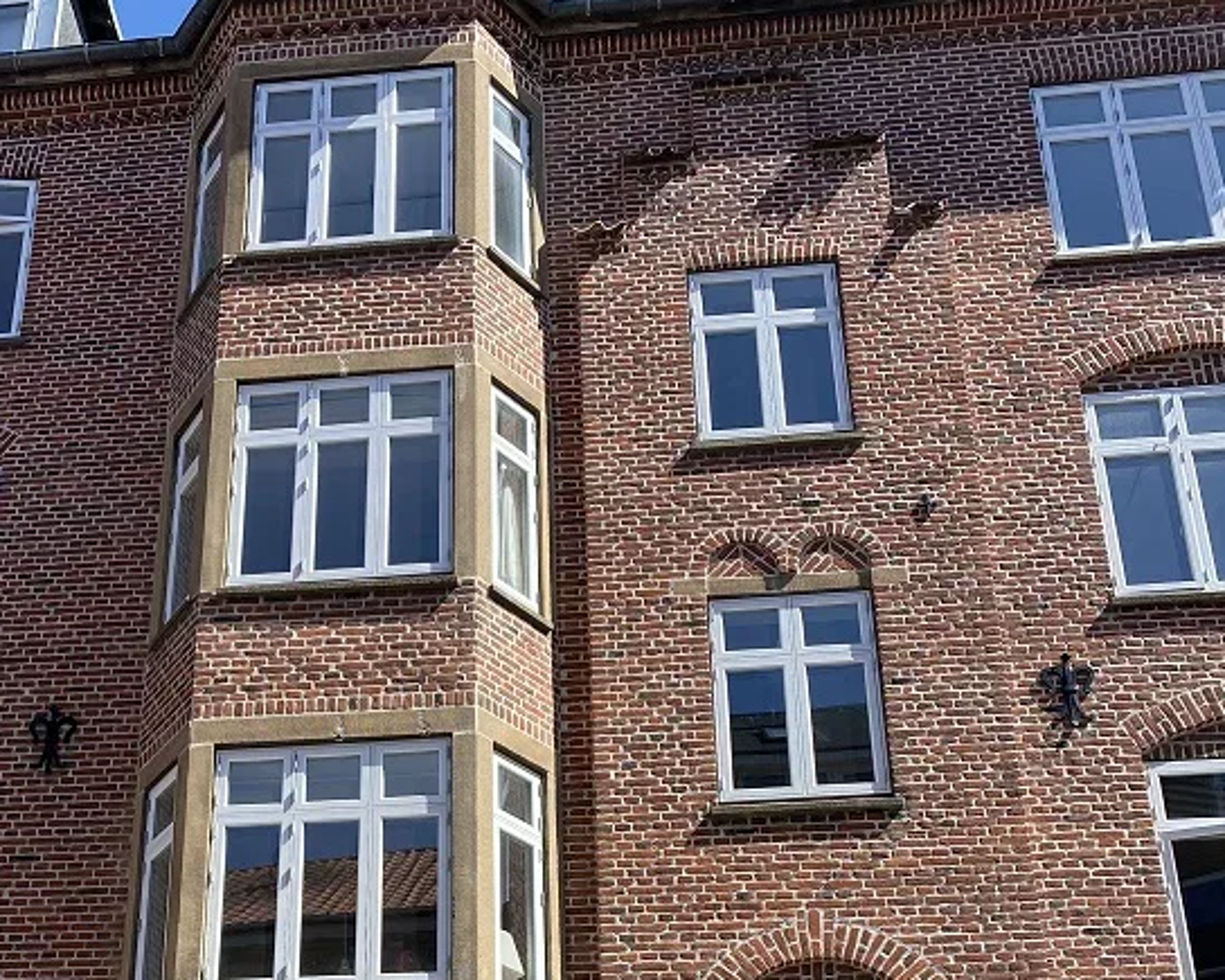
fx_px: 1704
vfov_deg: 29.3
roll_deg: -1.3
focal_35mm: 47
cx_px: 417
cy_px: 1043
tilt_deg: +23.7
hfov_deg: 39.1
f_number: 1.8
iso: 32
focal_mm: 4.25
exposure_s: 1/1193
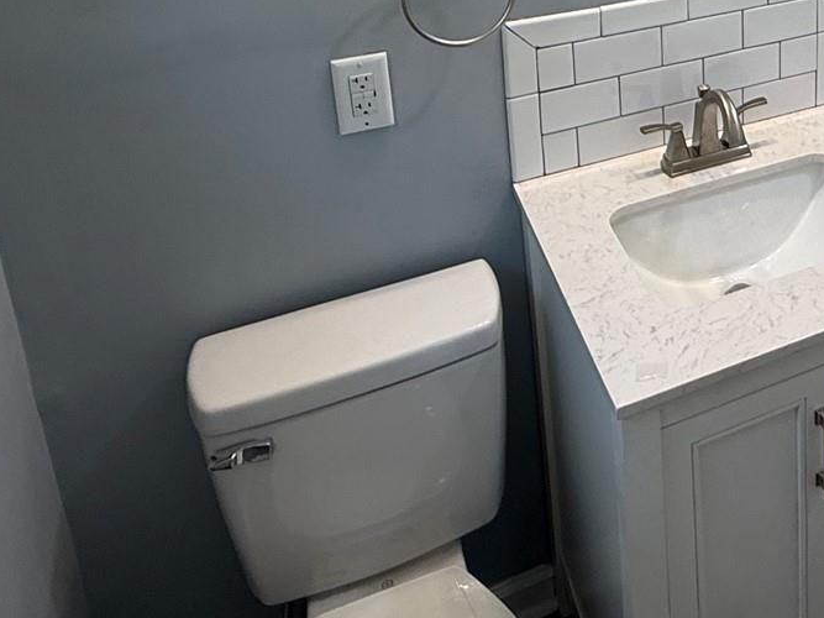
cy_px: -104
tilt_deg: -16.5
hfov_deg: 38.5
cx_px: 838
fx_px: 1023
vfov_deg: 29.4
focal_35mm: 43
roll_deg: -1.2
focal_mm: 2.22
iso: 100
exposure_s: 1/120
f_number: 2.2
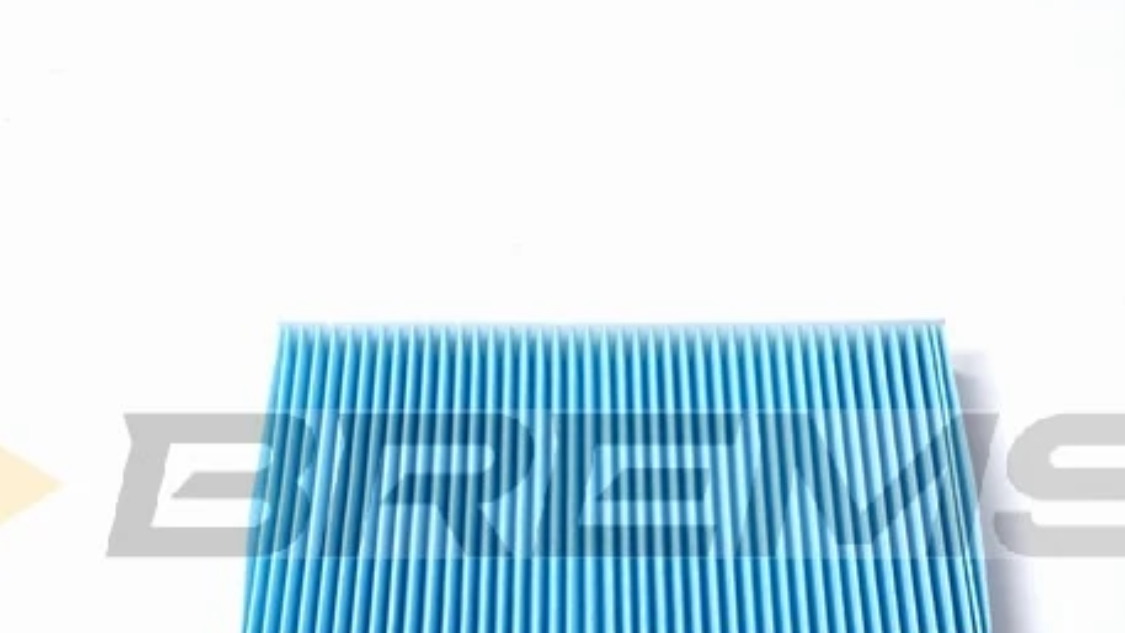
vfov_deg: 18.1
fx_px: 1969
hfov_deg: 31.9
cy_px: 483
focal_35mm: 66
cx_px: 630
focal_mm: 48
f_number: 11
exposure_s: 1/60
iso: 50
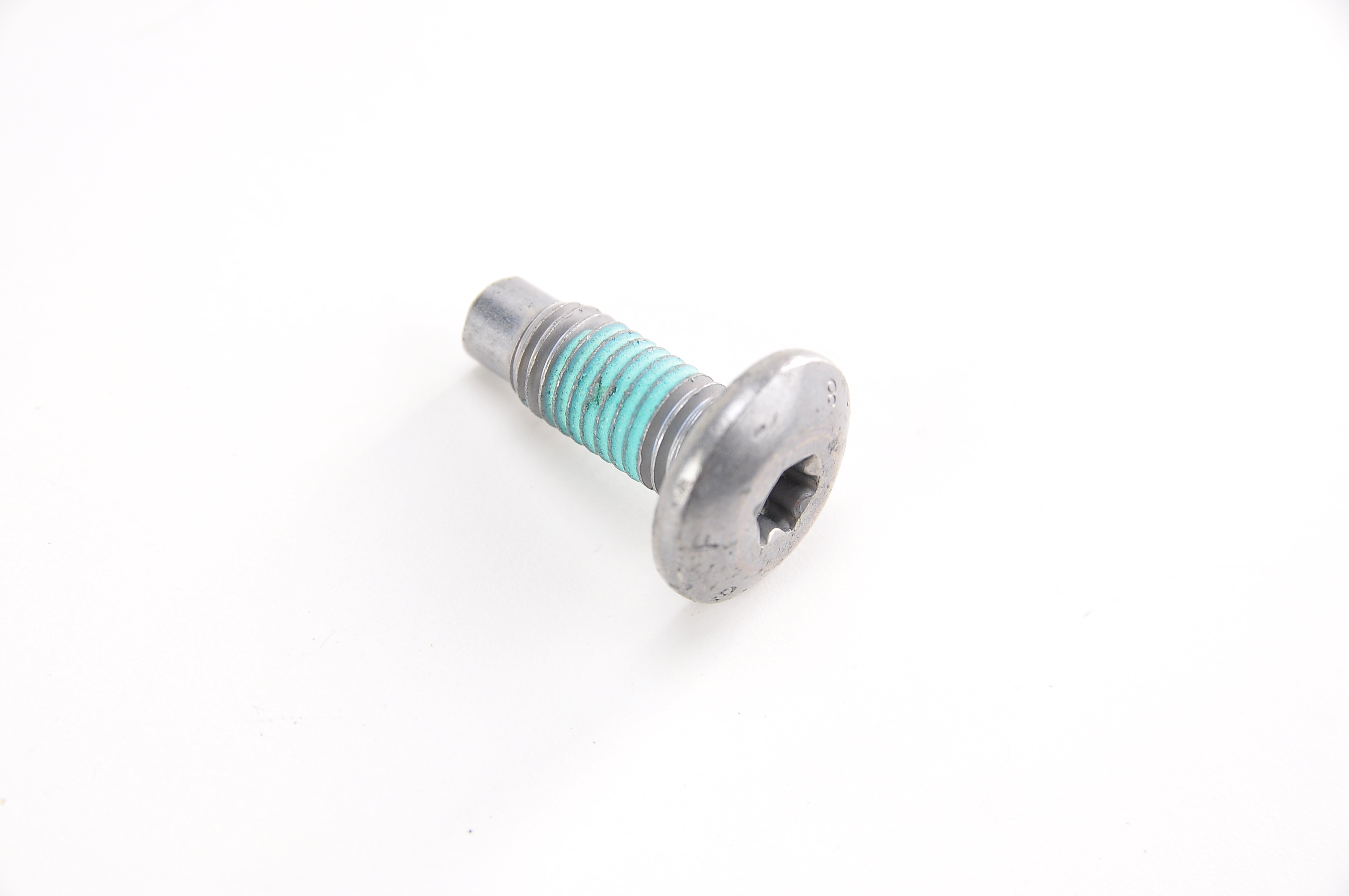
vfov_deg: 18.1
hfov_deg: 27.0
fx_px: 2807
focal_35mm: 75
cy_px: 448
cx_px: 674
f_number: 6.3
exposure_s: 1/60
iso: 400
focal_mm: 50
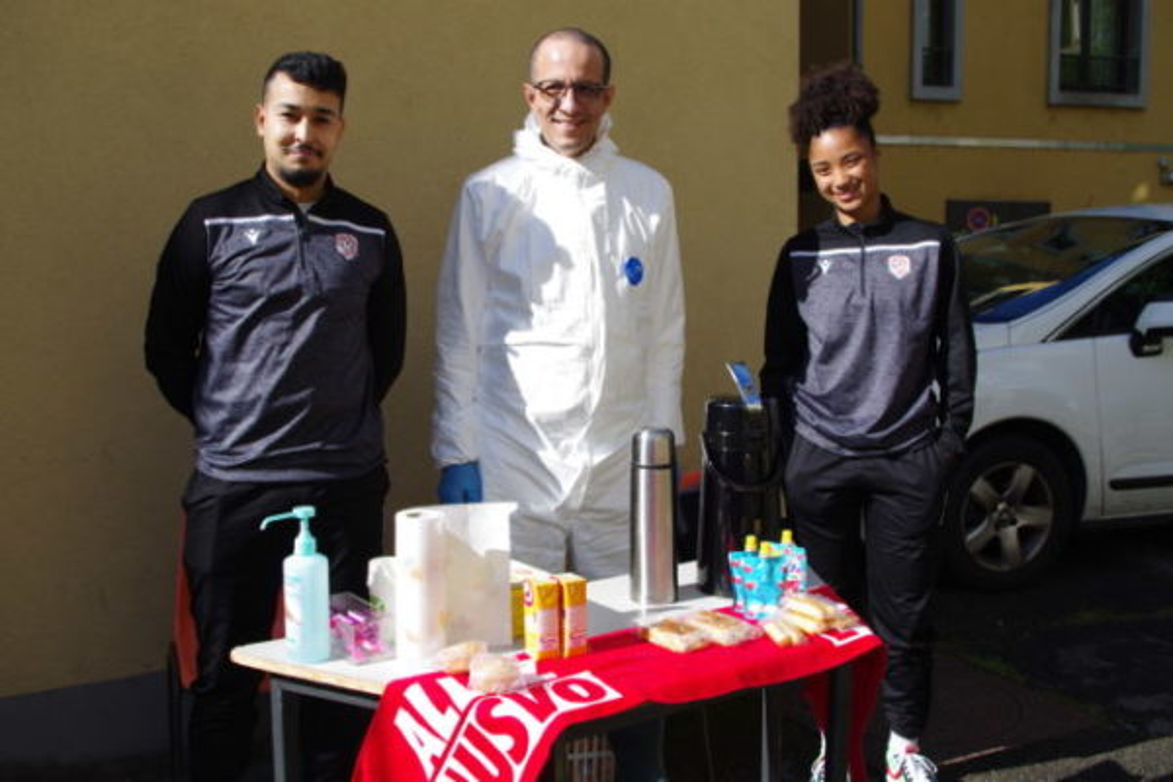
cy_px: 391
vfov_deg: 36.3
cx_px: 586
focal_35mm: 37
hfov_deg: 52.4
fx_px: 1191
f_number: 7.1
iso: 100
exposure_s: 1/200
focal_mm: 24.38
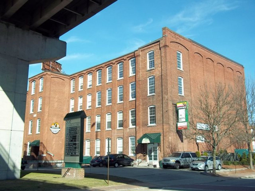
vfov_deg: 39.7
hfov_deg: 51.4
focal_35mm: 36
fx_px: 265
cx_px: 128
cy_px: 96
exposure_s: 1/125
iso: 80
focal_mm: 6.5
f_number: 8
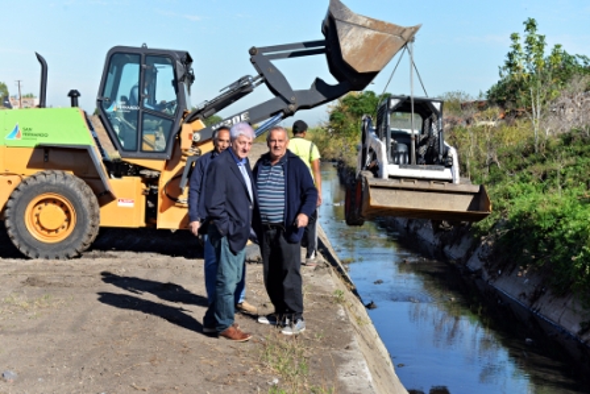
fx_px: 1148
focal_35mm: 70
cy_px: 197
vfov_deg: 19.5
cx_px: 295
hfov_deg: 28.8
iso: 640
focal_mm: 70
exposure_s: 1/1250
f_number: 9
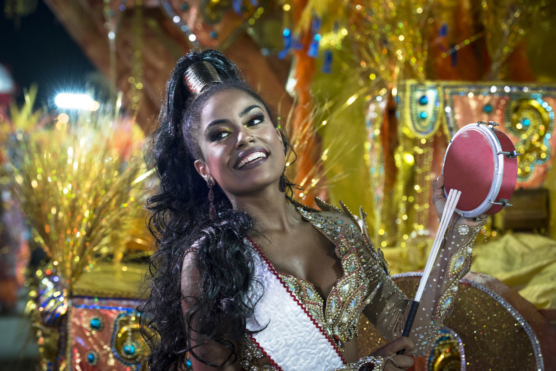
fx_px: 1622
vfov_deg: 13.1
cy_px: 186
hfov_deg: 19.4
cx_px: 278
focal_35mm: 105
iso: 3200
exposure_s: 1/80
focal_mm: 105
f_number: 5.6
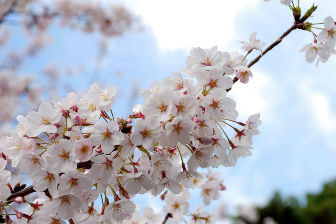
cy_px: 118
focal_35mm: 93
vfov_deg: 14.8
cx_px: 164
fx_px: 864
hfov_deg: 22.0
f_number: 8
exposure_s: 1/160
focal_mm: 55
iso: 100
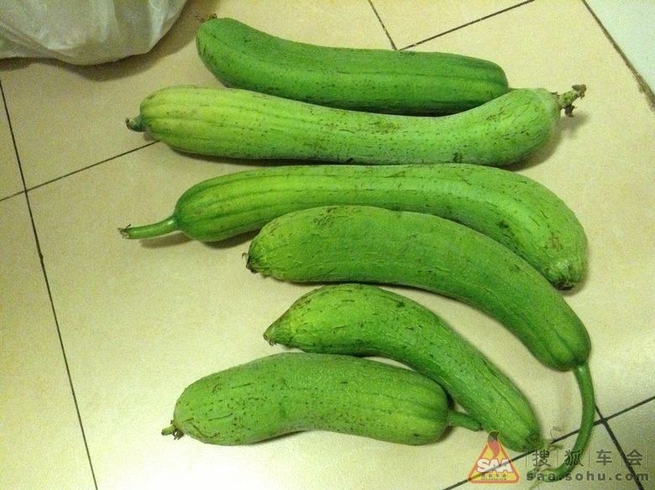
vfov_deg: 42.9
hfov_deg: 55.4
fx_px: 624
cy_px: 245
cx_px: 328
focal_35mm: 33
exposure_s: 1/15
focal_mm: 3.3
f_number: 2.4
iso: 500
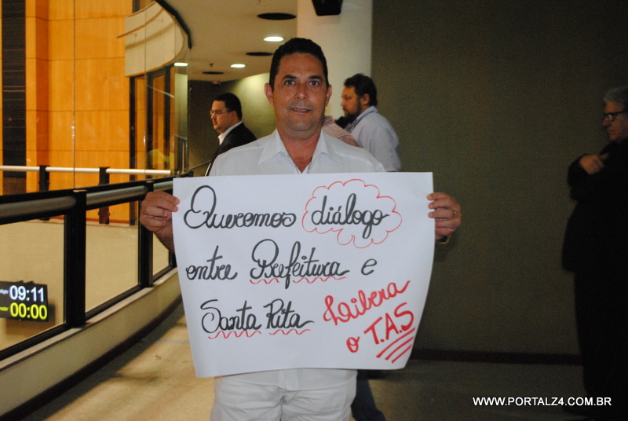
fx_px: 760
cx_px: 314
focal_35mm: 44
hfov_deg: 44.9
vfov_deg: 30.9
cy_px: 210
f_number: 4.5
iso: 1600
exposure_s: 1/30
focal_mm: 29
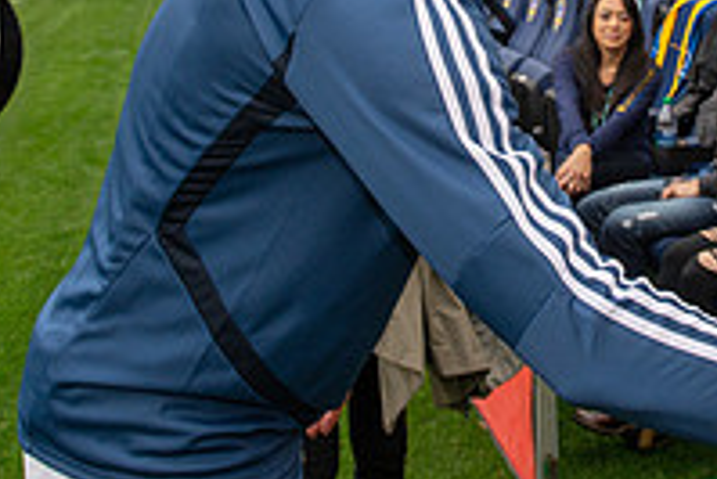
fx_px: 1395
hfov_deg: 28.5
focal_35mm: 70
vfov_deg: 19.0
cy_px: 2
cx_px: 526
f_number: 7.1
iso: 500
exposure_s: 1/250
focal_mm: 24
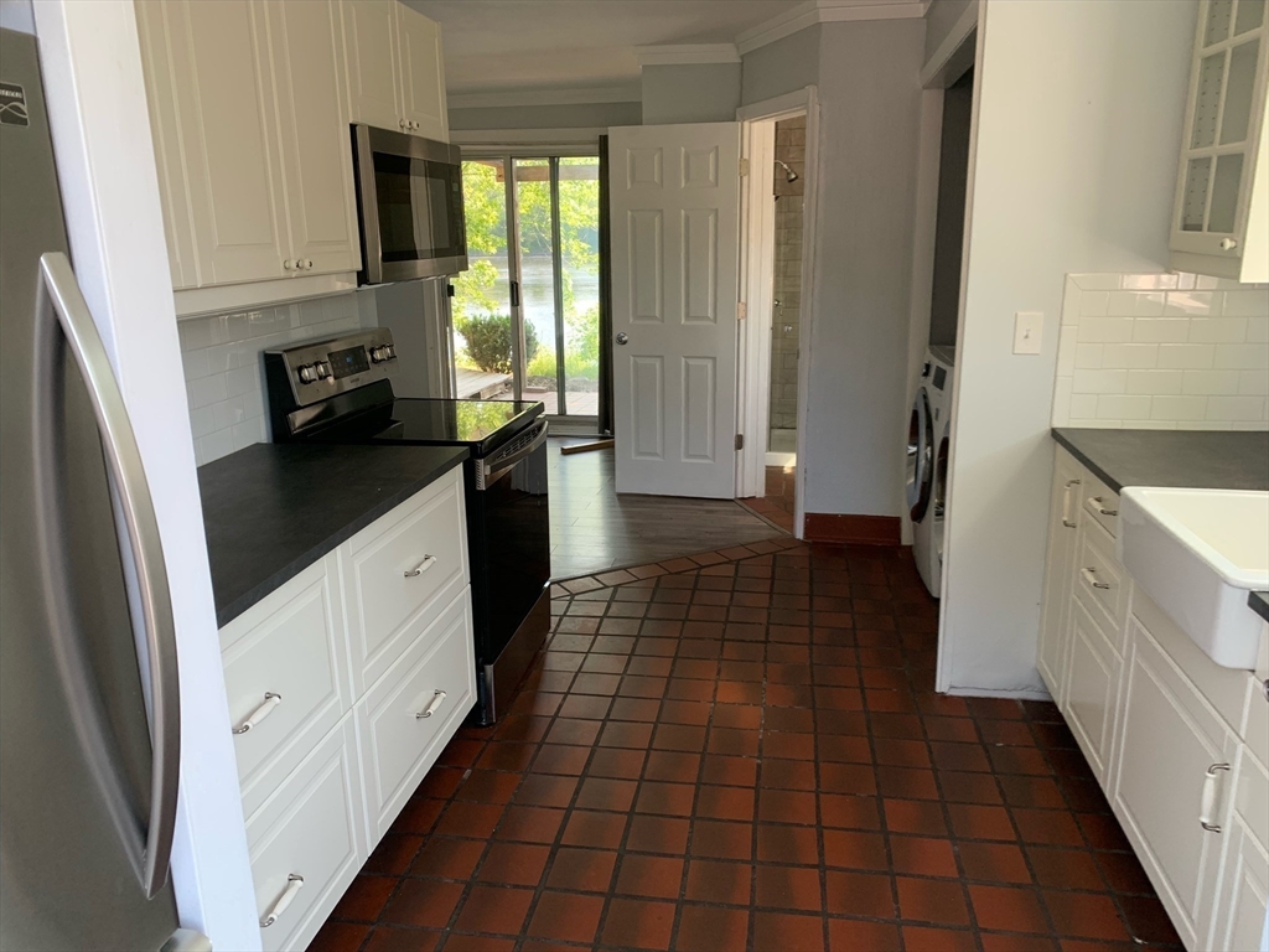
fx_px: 953
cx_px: 634
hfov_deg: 67.3
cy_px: 476
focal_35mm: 26
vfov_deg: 53.1
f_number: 1.8
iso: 64
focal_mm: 4.25
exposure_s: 1/121
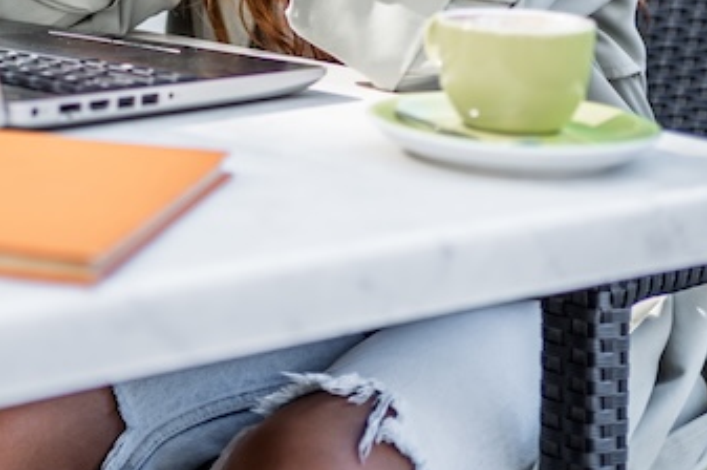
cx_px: 172
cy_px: -213
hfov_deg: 19.5
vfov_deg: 12.5
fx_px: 2040
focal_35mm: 104
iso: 100
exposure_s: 1/500
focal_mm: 35
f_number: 1.8
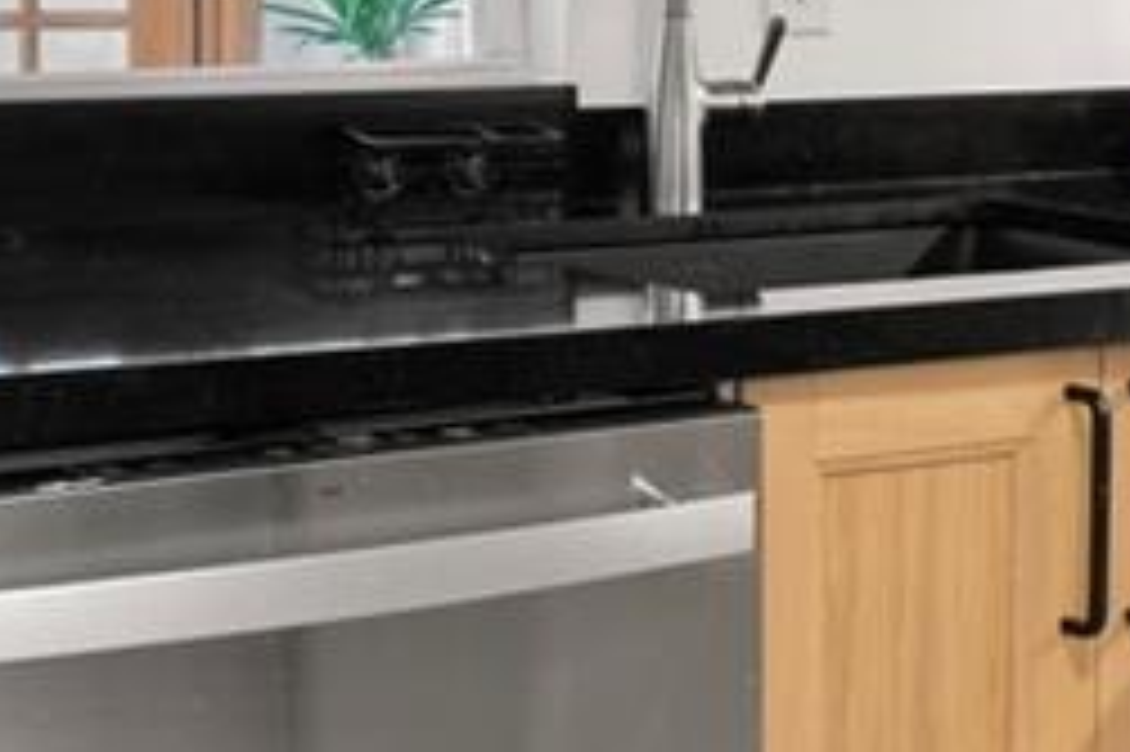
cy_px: -149
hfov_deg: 20.0
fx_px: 3199
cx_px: 698
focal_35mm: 102
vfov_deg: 13.1
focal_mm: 16
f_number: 8
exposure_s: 1/1.25
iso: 200
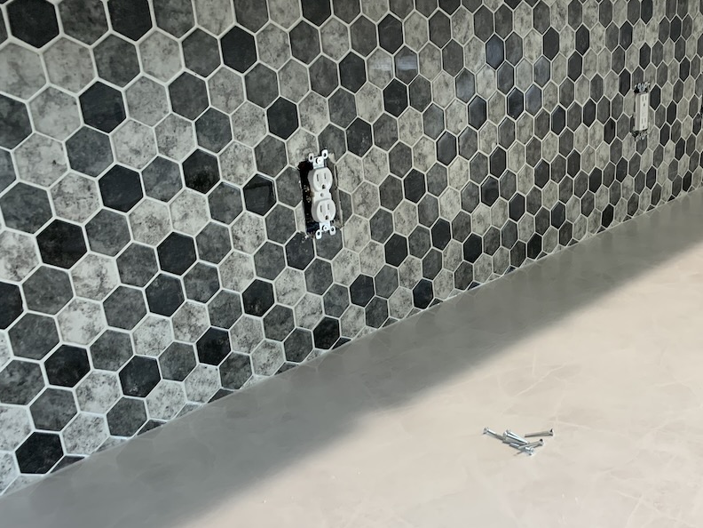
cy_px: 354
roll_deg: +1.2
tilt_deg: -25.2
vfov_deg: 34.0
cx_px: 533
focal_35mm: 42
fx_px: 853
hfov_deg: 43.3
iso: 50
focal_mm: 4.25
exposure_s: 1/60
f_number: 1.8
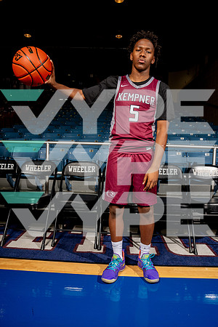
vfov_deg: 73.7
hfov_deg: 53.1
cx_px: 109
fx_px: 218
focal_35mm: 24
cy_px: 164
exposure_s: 1/125
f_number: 7.1
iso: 250
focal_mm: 24
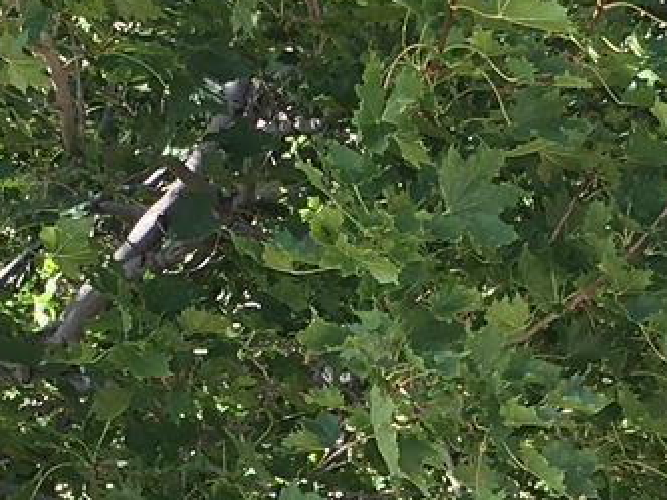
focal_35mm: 179
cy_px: 633
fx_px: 3449
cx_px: 434
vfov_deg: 8.2
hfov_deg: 11.0
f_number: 2.2
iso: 25
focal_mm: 4.15
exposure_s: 1/131
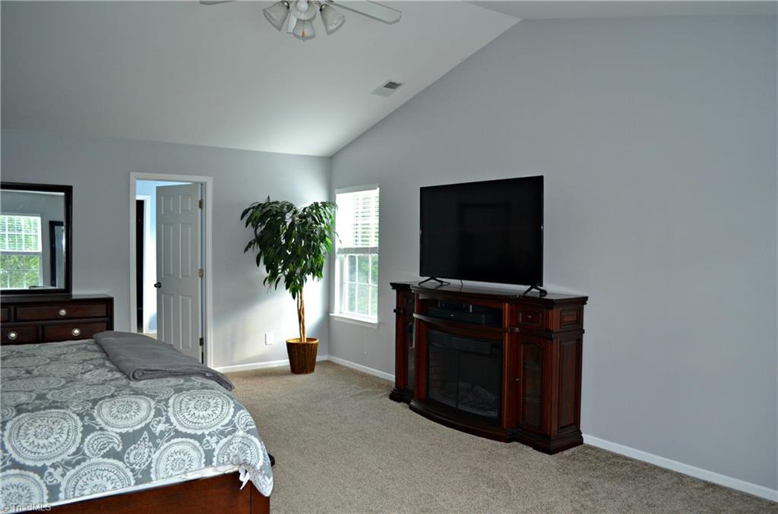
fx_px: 582
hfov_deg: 67.5
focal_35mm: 27
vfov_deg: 47.7
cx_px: 389
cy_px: 257
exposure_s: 1/60
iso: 500
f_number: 3.5
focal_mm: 18
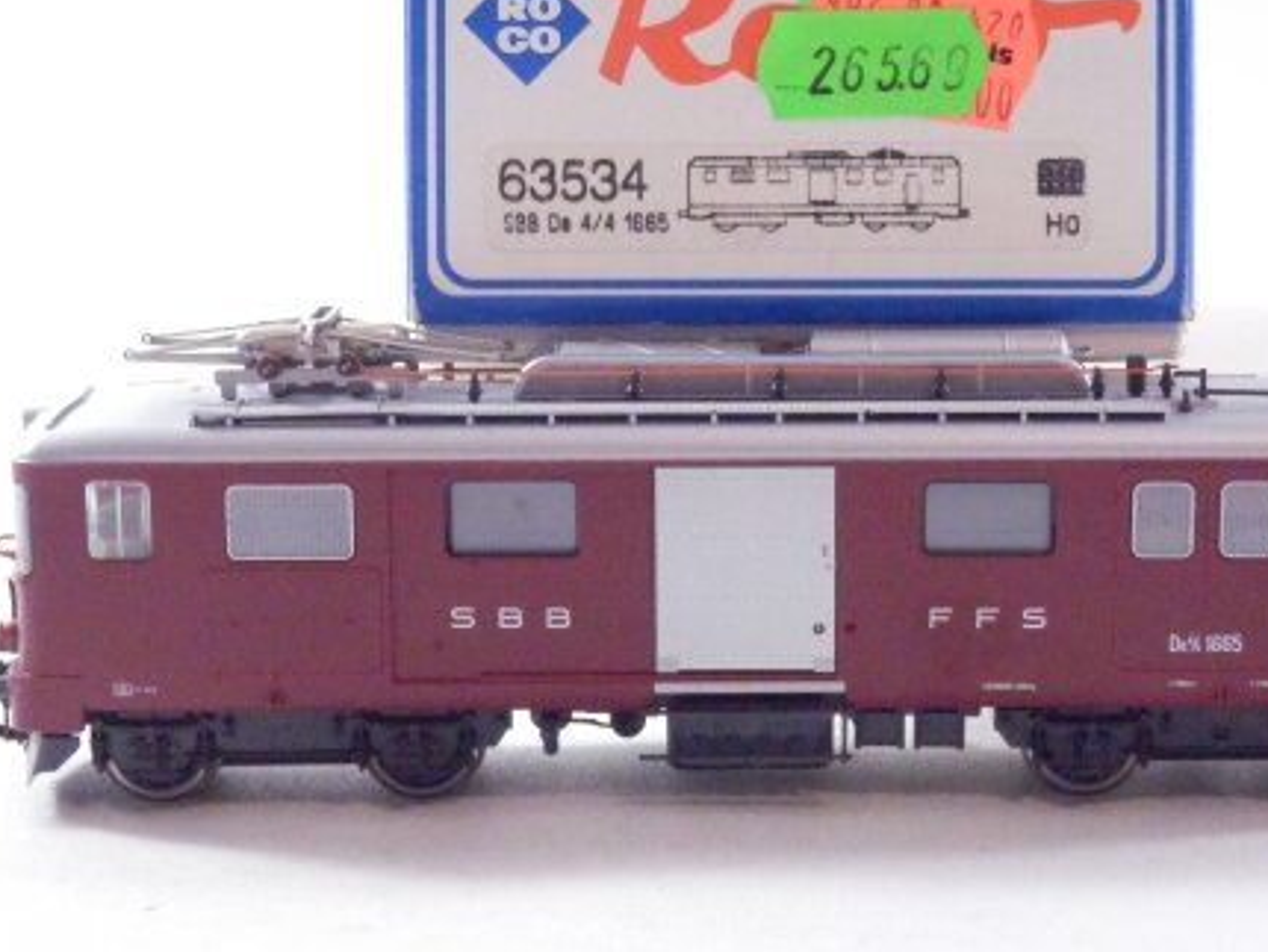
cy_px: 442
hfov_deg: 21.3
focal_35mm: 92
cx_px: 776
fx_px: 3372
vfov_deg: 16.1
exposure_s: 1/160
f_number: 4.4
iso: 2000
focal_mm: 11.9
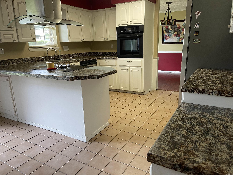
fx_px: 168
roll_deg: +1.5
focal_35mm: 25
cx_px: 116
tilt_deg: -16.6
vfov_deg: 54.9
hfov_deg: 69.4
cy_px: 88
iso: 80
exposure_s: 1/60
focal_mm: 5.1
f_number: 1.6
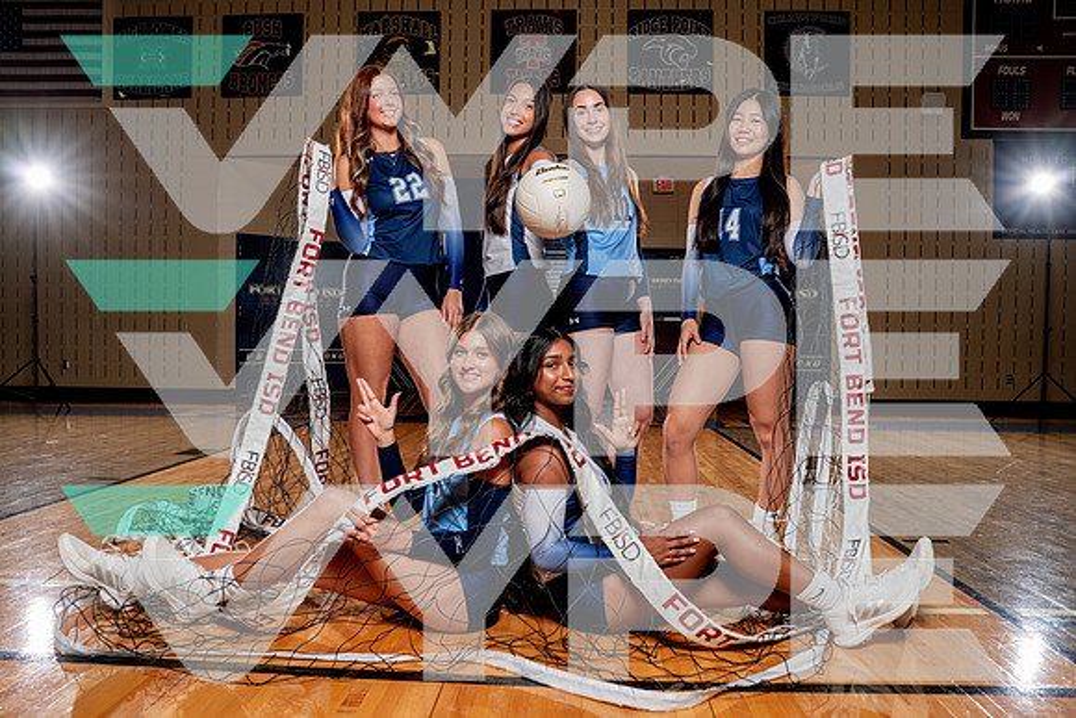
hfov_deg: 65.5
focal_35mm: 28
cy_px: 359
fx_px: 837
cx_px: 538
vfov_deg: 46.4
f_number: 5.6
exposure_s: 1/250
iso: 200
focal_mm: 28
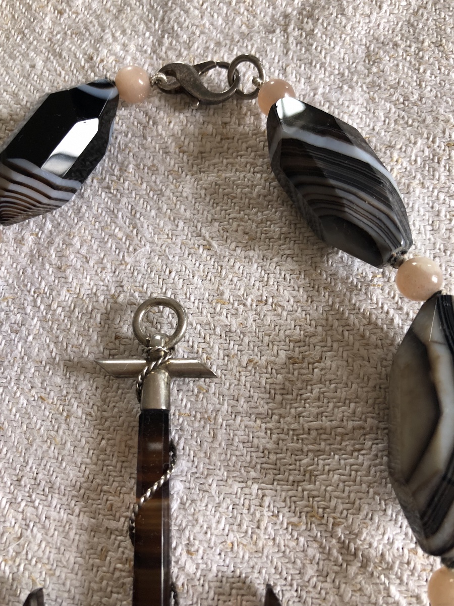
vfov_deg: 63.4
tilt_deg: -70.4
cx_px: 227
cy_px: 303
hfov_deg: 49.7
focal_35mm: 28
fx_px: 490
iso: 40
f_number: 1.8
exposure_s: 1/24
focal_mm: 3.99
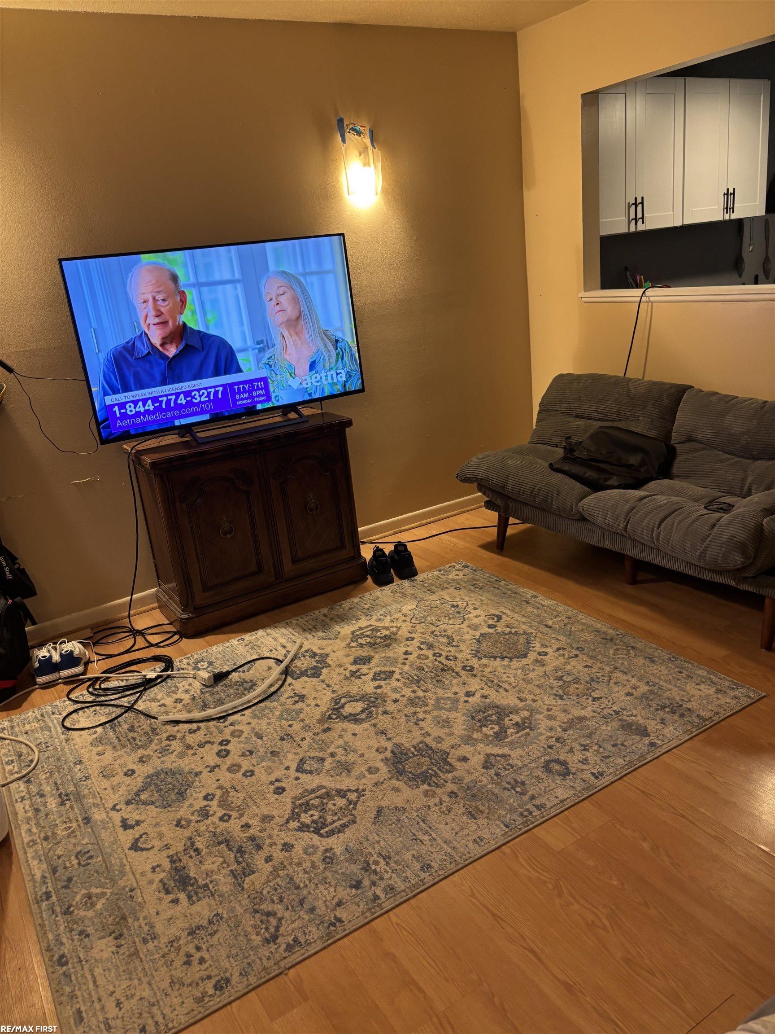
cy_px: 517
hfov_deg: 53.1
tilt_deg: -18.4
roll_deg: +3.1
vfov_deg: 67.3
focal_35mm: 26
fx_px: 776
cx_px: 388
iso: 100
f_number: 1.6
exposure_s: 1/60
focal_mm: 5.96
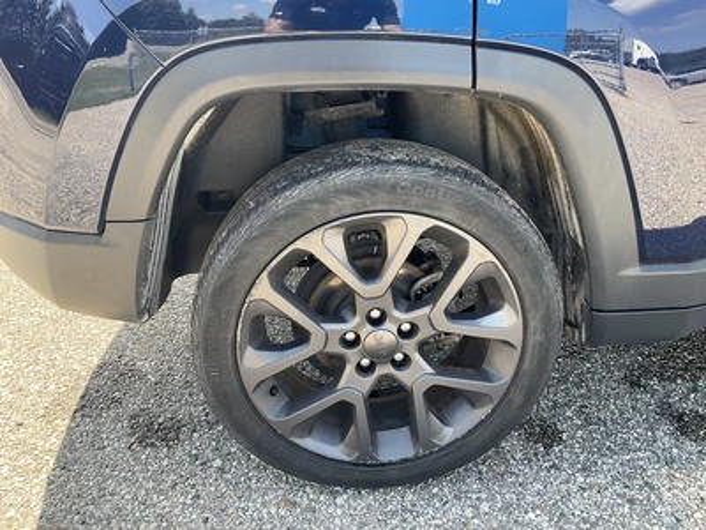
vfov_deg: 48.2
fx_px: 591
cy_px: 265
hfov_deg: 61.7
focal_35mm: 29
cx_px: 353
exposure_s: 1/172
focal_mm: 3
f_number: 1.8
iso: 25
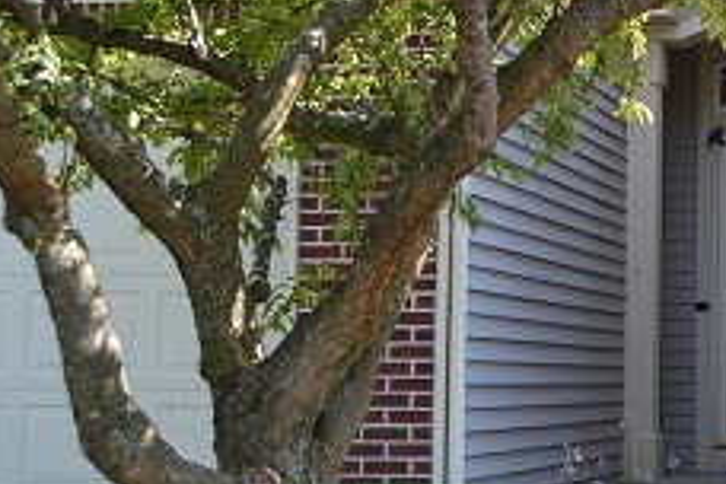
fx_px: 1916
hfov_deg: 19.7
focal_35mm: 95
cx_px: 946
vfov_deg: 14.4
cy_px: 188
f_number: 5.6
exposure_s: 1/125
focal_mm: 24
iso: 200
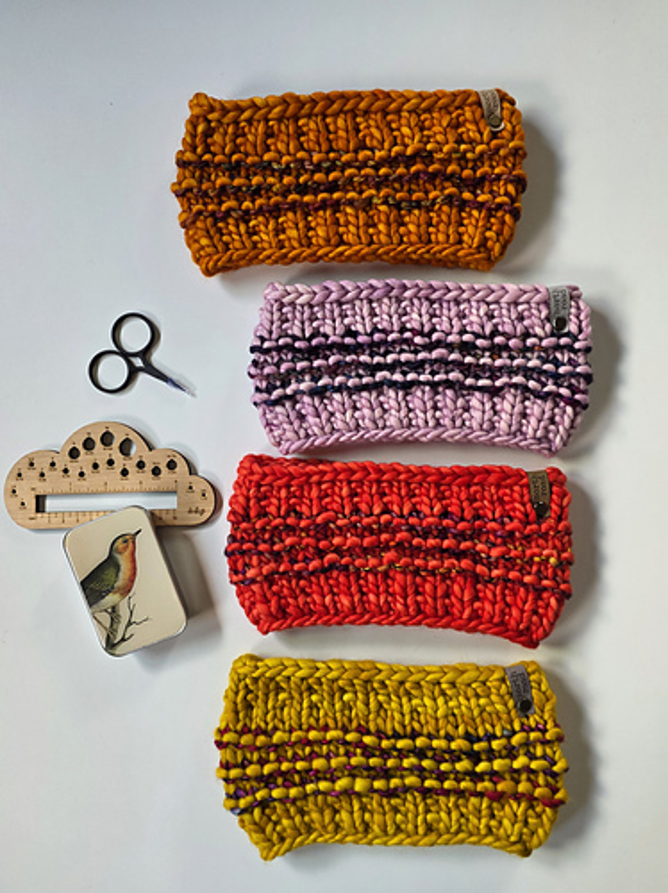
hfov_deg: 58.8
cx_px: 334
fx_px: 593
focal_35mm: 23
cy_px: 446
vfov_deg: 74.0
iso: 200
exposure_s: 1/120
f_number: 1.7
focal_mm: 6.3
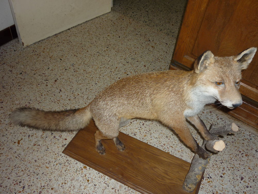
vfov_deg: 42.9
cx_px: 129
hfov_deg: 55.4
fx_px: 246
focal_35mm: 33
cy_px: 97
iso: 100
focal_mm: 5.5
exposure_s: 1/30
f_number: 2.8
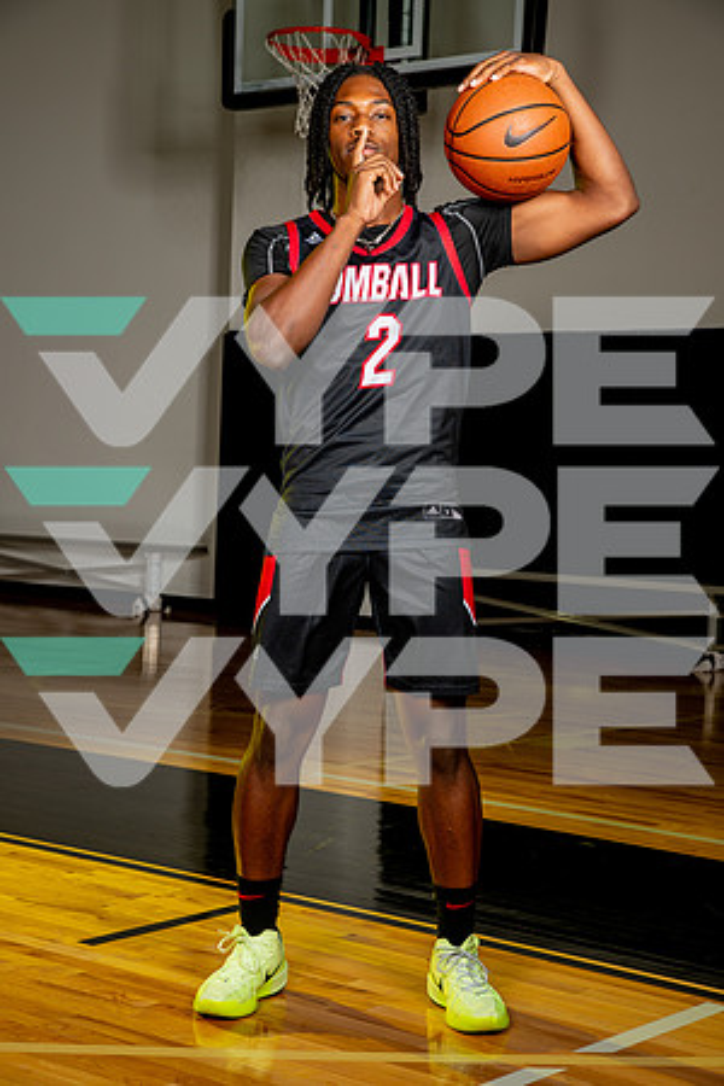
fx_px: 2112
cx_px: 362
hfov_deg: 19.5
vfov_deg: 28.8
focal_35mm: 70
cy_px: 543
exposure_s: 1/125
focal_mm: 70
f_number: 8
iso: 100
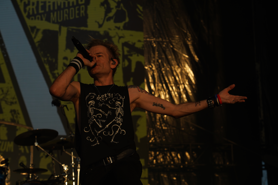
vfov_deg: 13.0
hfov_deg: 19.5
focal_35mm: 105
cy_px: 92
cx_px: 139
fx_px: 811
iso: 100
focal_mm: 105
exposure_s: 1/800
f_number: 8
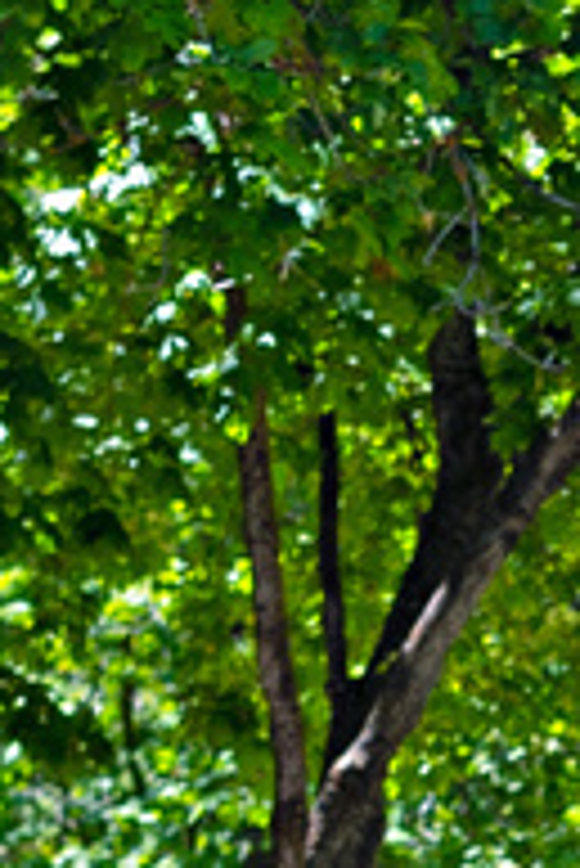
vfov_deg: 5.0
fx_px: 9576
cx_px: 1744
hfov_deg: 3.4
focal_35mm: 397
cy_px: 2127
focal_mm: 50
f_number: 5
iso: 80
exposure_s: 1/160
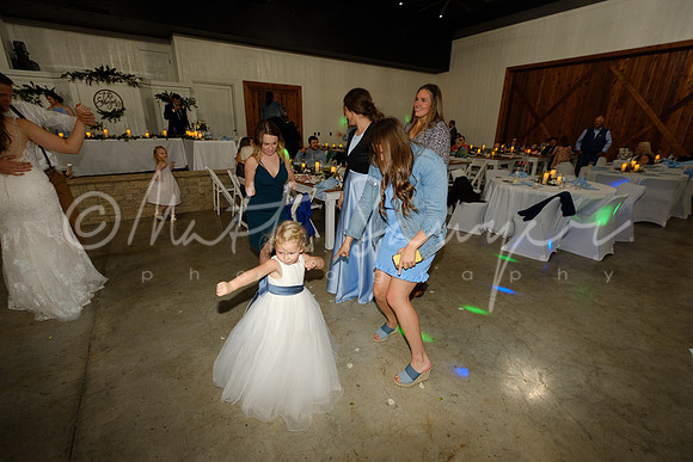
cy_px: 231
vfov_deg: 77.4
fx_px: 289
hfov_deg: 100.4
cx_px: 346
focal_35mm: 15
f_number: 4
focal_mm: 10
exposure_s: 1/40
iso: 1600
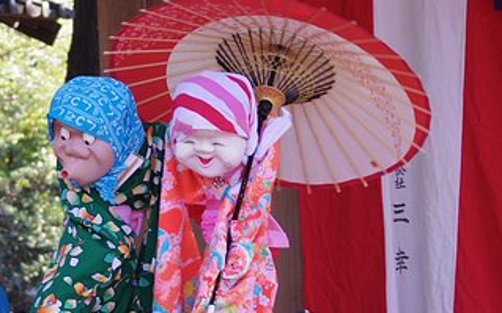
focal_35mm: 291
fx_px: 3979
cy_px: 189
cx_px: 116
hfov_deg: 7.2
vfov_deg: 4.5
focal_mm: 30.8
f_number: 2.8
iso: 250
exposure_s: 1/100
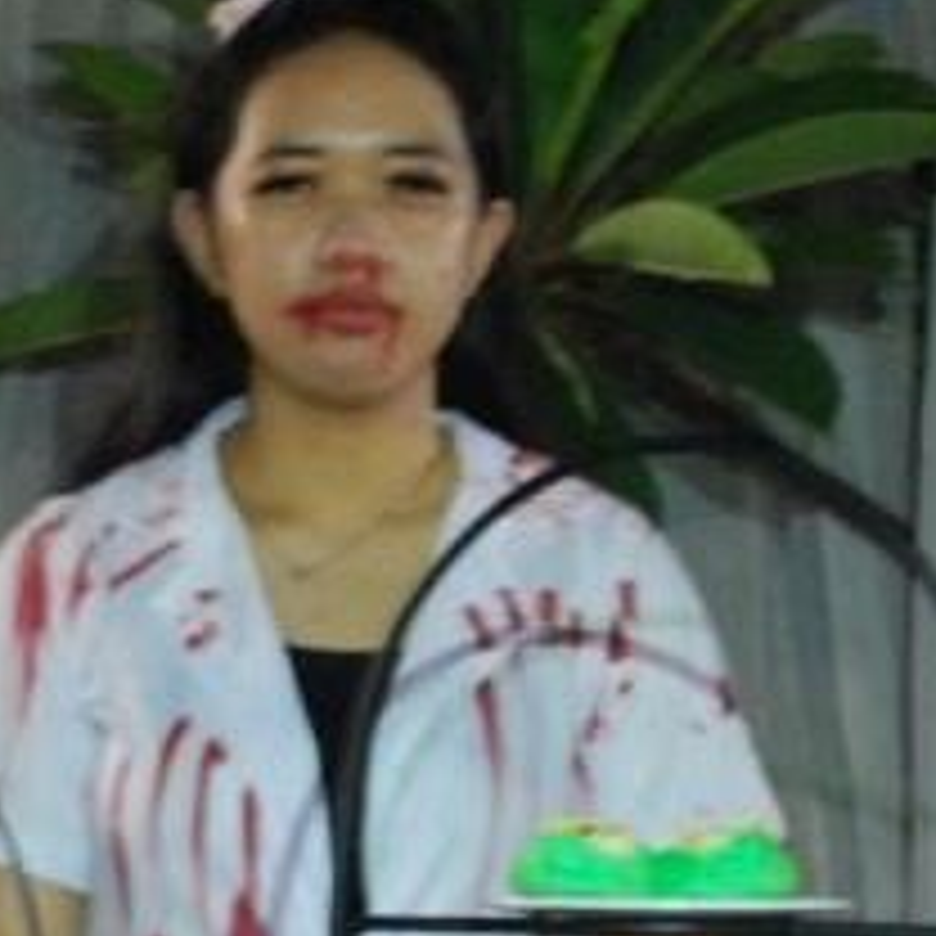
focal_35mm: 111
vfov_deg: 15.5
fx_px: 3396
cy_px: 898
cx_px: 580
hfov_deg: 15.7
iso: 1600
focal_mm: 20
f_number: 3.8
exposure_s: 1/5
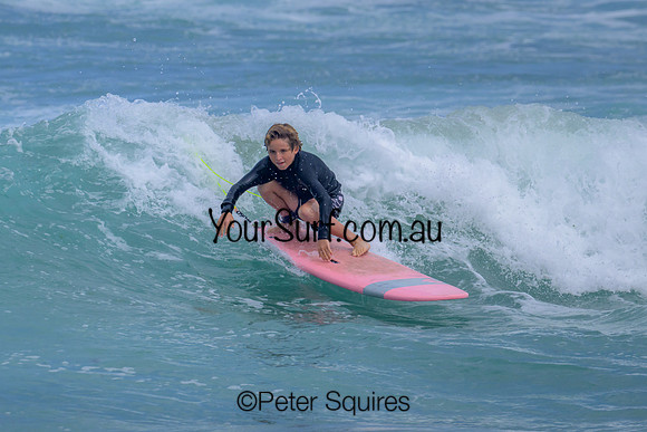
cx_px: 272
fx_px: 12957
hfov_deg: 2.9
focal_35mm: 721
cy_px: 226
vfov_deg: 1.9
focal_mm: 530
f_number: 11
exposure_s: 1/2000
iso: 640
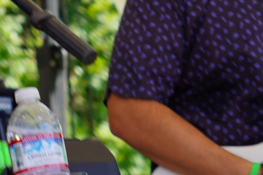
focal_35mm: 359
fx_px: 2622
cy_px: -239
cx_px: -298
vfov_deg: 3.8
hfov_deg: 5.6
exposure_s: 1/160
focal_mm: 70
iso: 100
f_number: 5.6
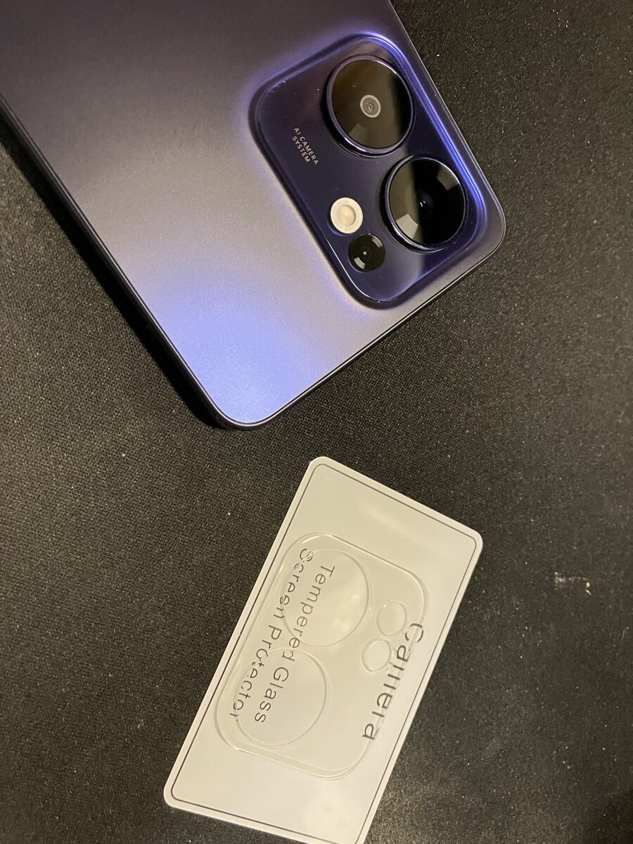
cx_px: 316
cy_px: 422
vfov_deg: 63.4
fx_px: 683
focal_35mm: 28
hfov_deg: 49.7
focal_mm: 3.99
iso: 320
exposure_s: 1/54
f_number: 1.8
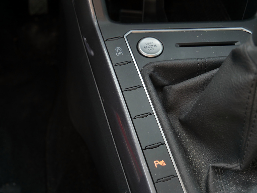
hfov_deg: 42.9
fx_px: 327
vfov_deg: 32.9
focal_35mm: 44
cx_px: 128
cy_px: 96
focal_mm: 22
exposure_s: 1/100
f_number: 4.2
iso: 200
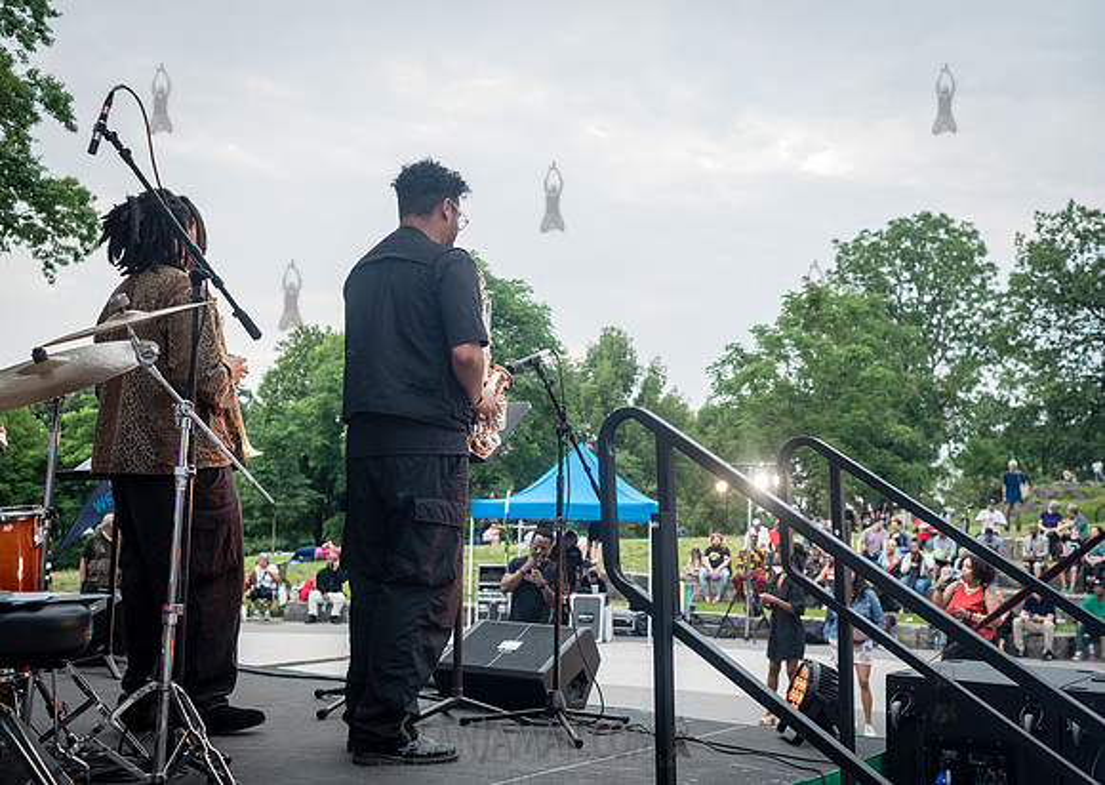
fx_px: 1218
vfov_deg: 35.7
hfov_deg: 48.7
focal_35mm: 39
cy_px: 393
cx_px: 610
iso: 1600
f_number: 4.5
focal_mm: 35
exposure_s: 1/500
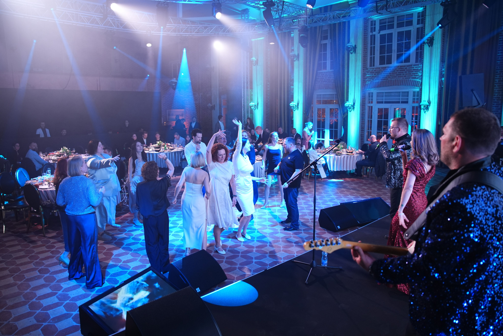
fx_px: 349
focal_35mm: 25
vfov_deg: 51.3
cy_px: 168
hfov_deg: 71.5
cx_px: 252
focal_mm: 25
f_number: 2.8
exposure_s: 1/200
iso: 1600
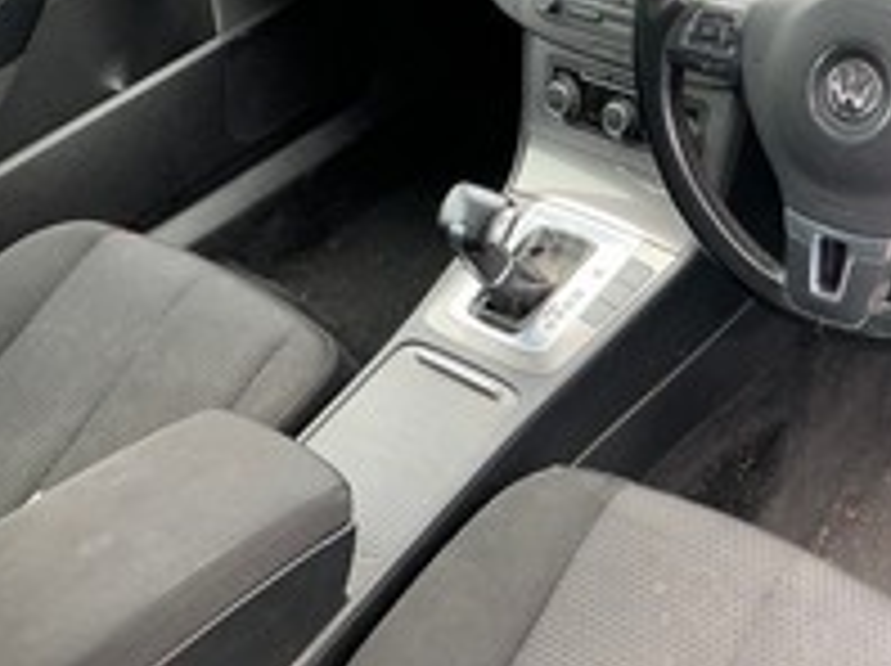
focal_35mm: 46
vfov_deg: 31.3
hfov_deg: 39.4
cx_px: 734
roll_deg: +6.5
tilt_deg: -40.3
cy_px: 256
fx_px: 1183
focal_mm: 4.25
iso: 100
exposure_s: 1/121
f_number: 1.8
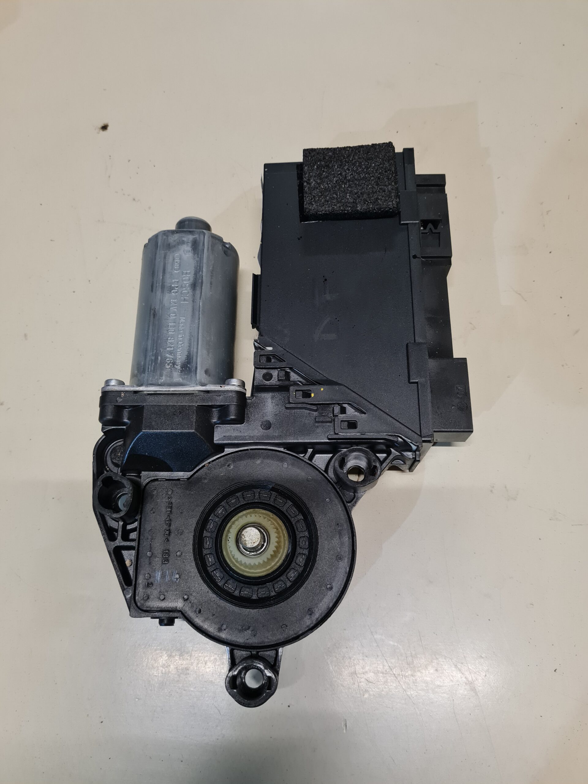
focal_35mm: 26
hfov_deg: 53.1
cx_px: 294
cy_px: 392
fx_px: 589
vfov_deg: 67.3
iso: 400
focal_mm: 5.4
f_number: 1.8
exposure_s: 1/50
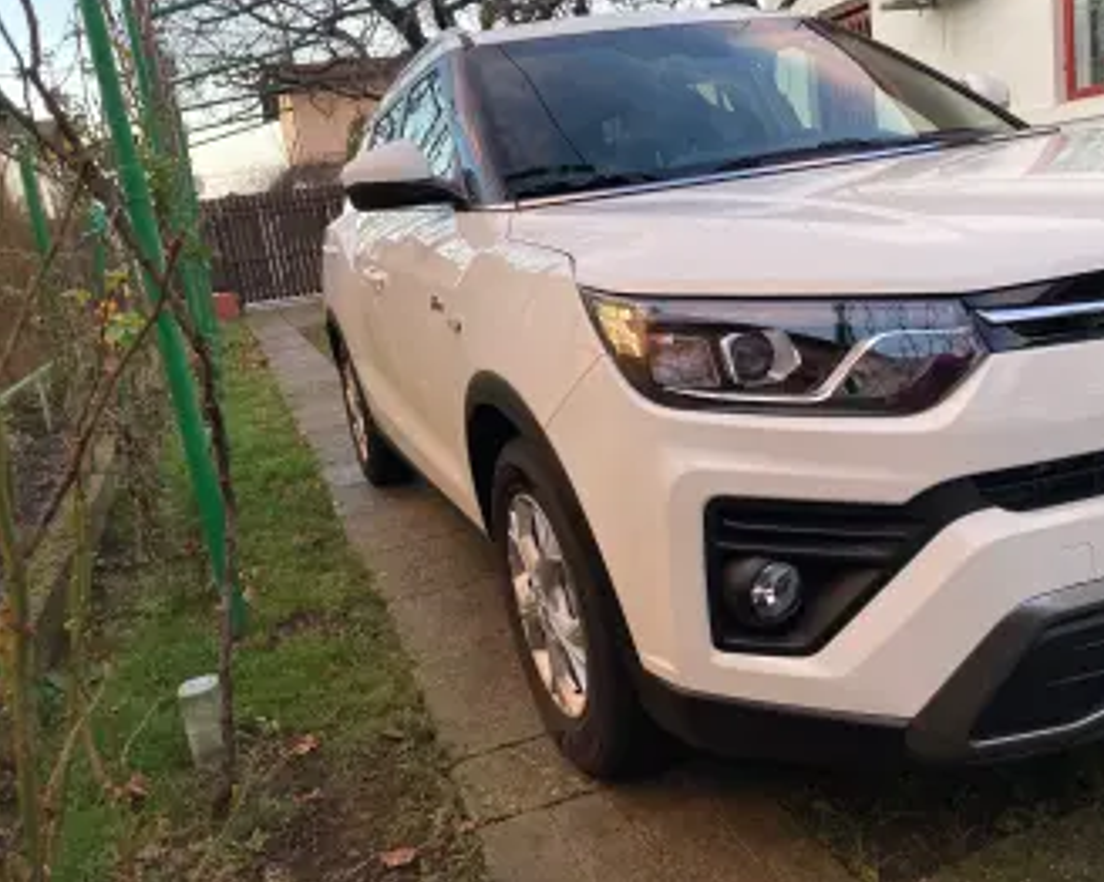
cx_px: 602
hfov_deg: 58.7
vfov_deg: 48.5
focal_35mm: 30
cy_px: 431
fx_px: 980
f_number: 1.8
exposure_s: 1/60
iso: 160
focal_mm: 3.99
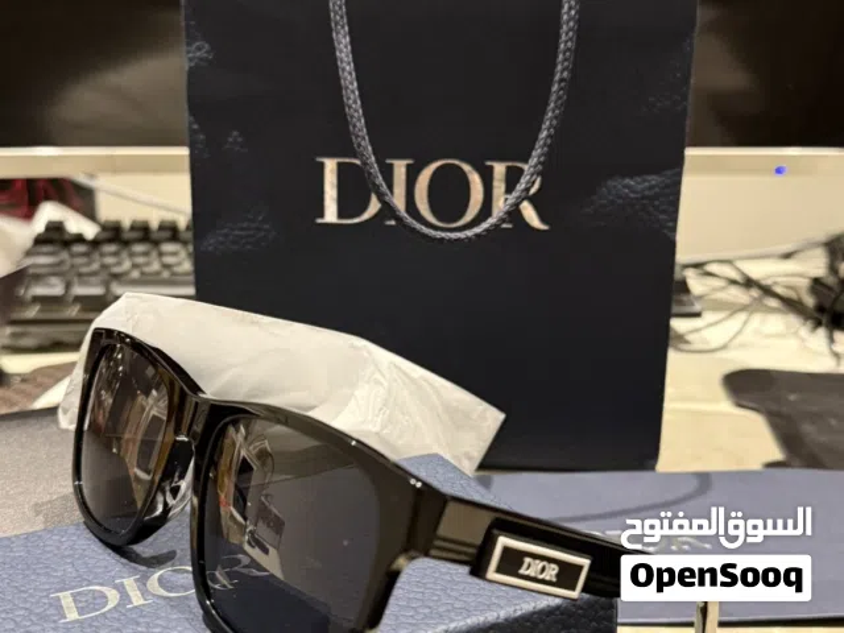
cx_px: 422
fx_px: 585
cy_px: 316
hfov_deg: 71.6
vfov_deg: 56.8
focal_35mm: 24
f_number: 1.78
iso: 640
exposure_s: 1/50
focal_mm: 6.76
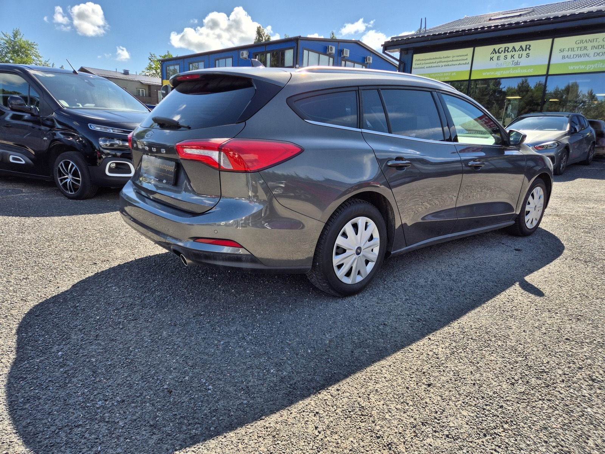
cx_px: 302
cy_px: 227
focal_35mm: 23
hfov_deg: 73.9
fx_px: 402
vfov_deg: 58.9
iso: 25
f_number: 1.8
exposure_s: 1/1592
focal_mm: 5.4
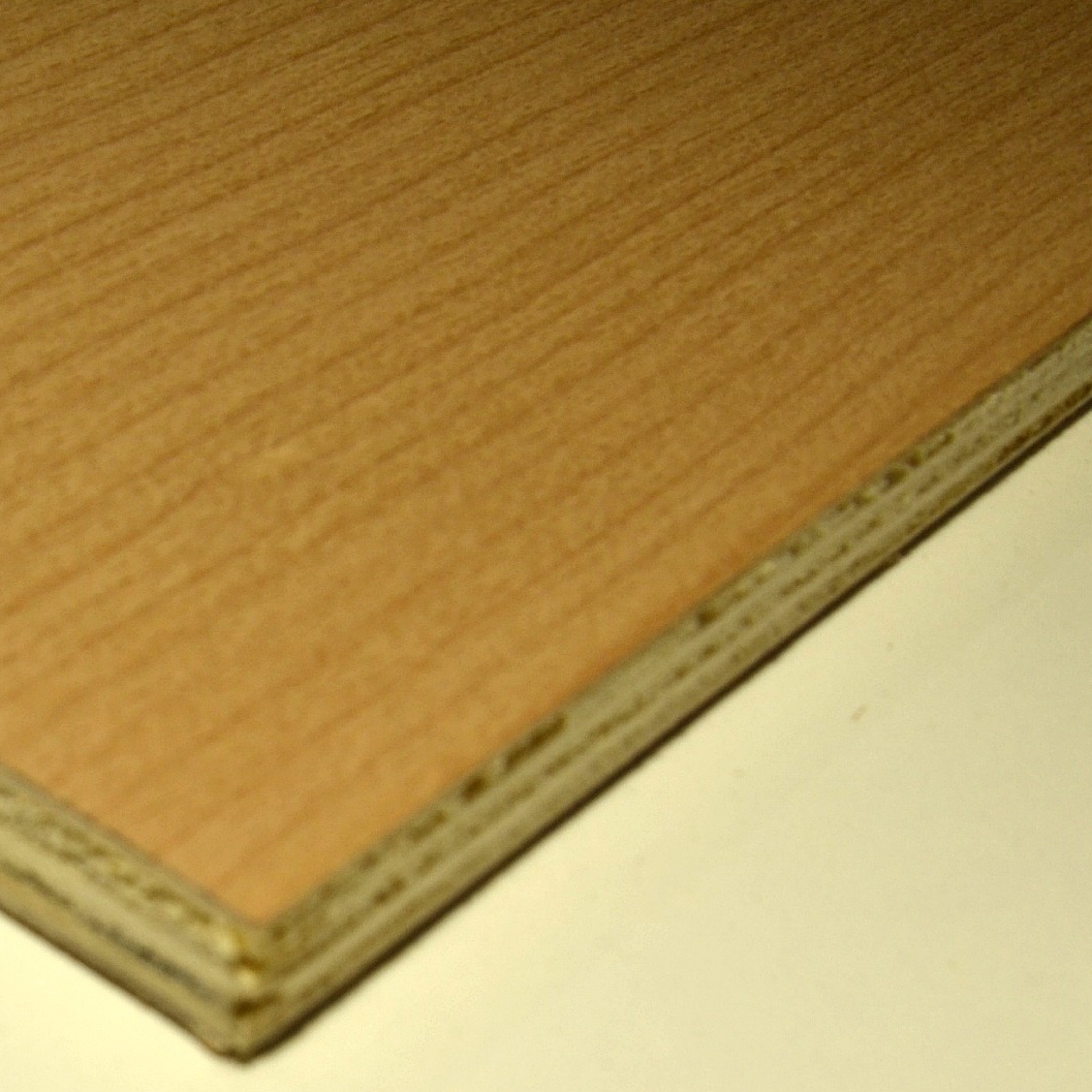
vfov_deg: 23.7
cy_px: 844
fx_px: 2570
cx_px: 223
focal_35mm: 72
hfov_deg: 23.6
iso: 100
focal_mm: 18
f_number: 7.1
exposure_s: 1/125
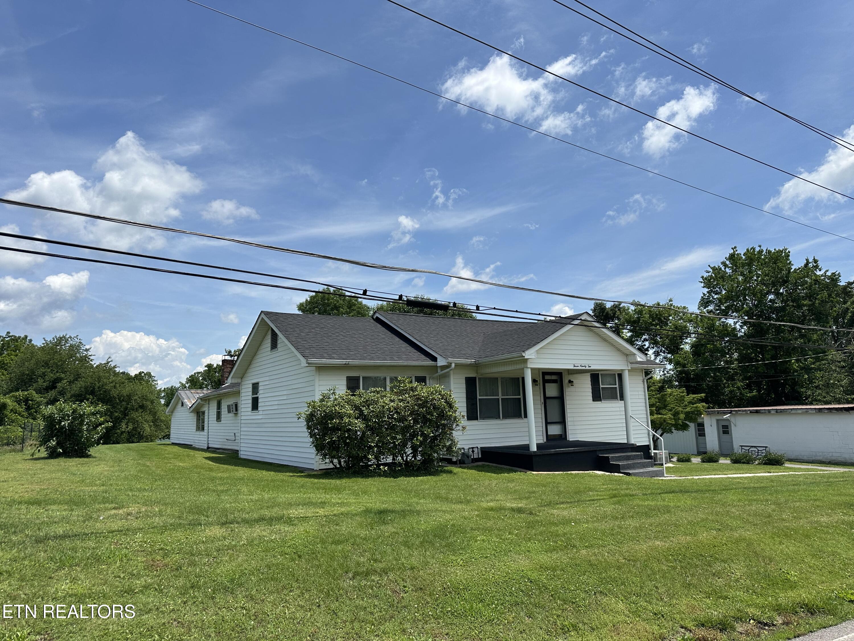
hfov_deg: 71.6
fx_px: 592
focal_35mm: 24
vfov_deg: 56.8
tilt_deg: +10.1
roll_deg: +0.5
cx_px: 427
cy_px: 320
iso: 80
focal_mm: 6.86
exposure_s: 1/6623
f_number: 1.78
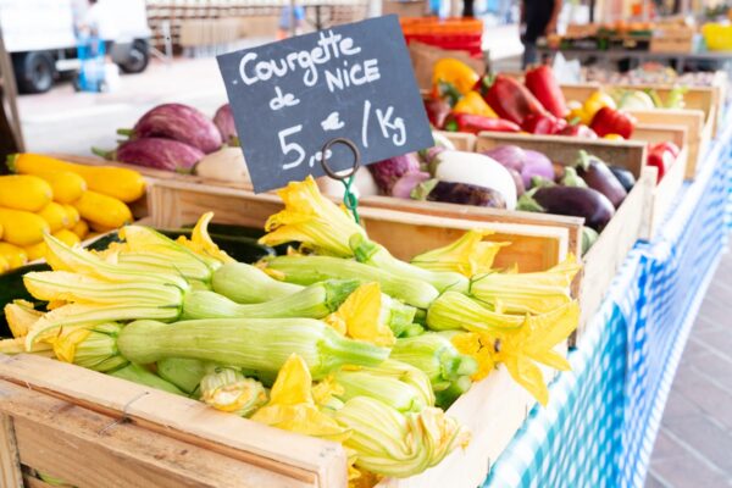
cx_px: 366
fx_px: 712
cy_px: 244
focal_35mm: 35
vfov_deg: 37.9
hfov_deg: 54.4
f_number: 7.1
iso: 400
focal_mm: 35
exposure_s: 1/100
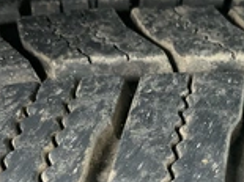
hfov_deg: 25.8
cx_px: 170
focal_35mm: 75
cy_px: 185
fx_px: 528
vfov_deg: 19.0
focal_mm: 3
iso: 80
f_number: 1.8
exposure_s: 1/60
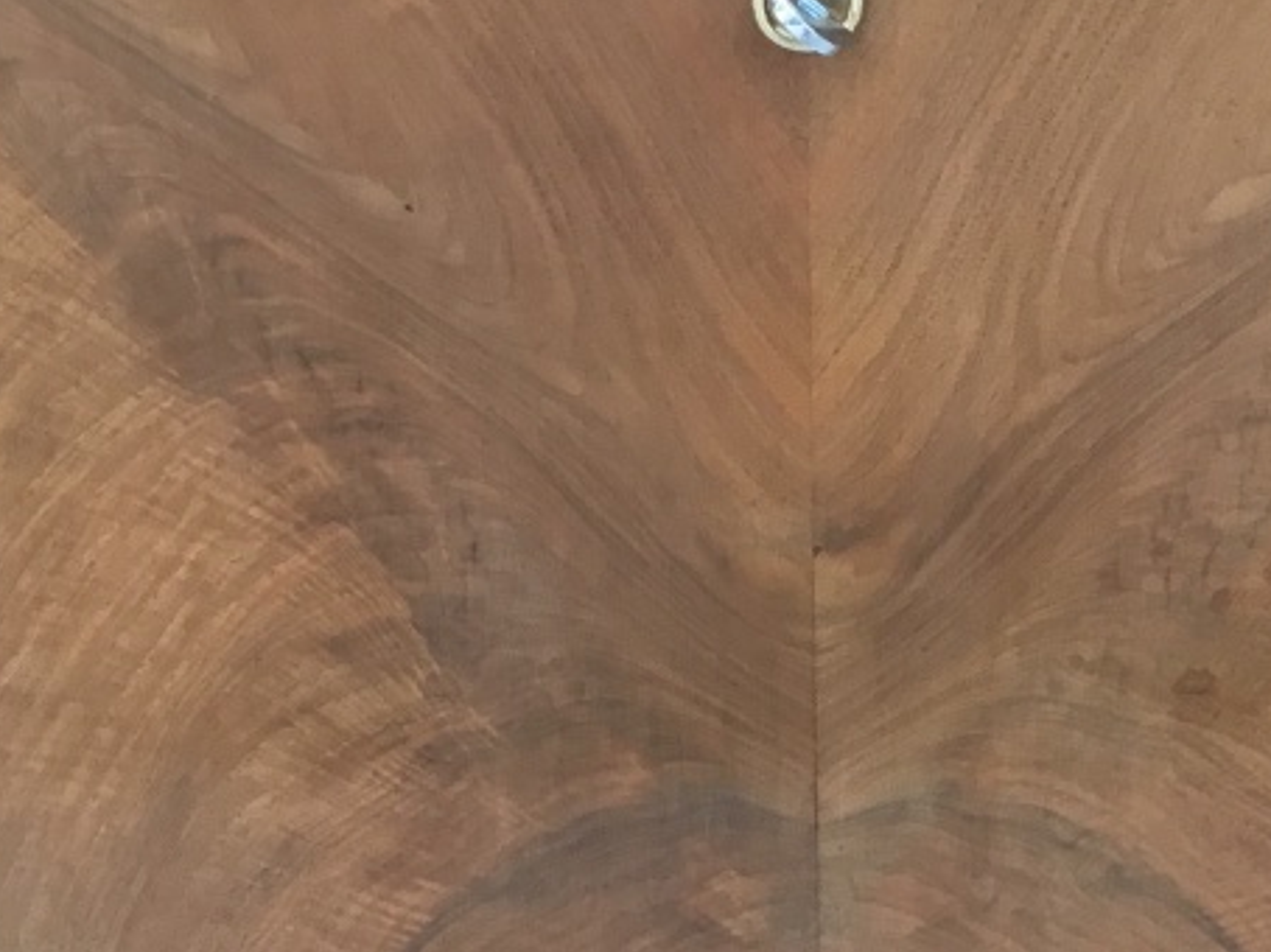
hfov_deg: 23.8
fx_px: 3009
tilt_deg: -30.0
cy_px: 330
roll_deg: -0.3
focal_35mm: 82
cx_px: 831
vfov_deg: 17.9
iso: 64
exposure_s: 1/33
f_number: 2.4
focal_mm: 3.3
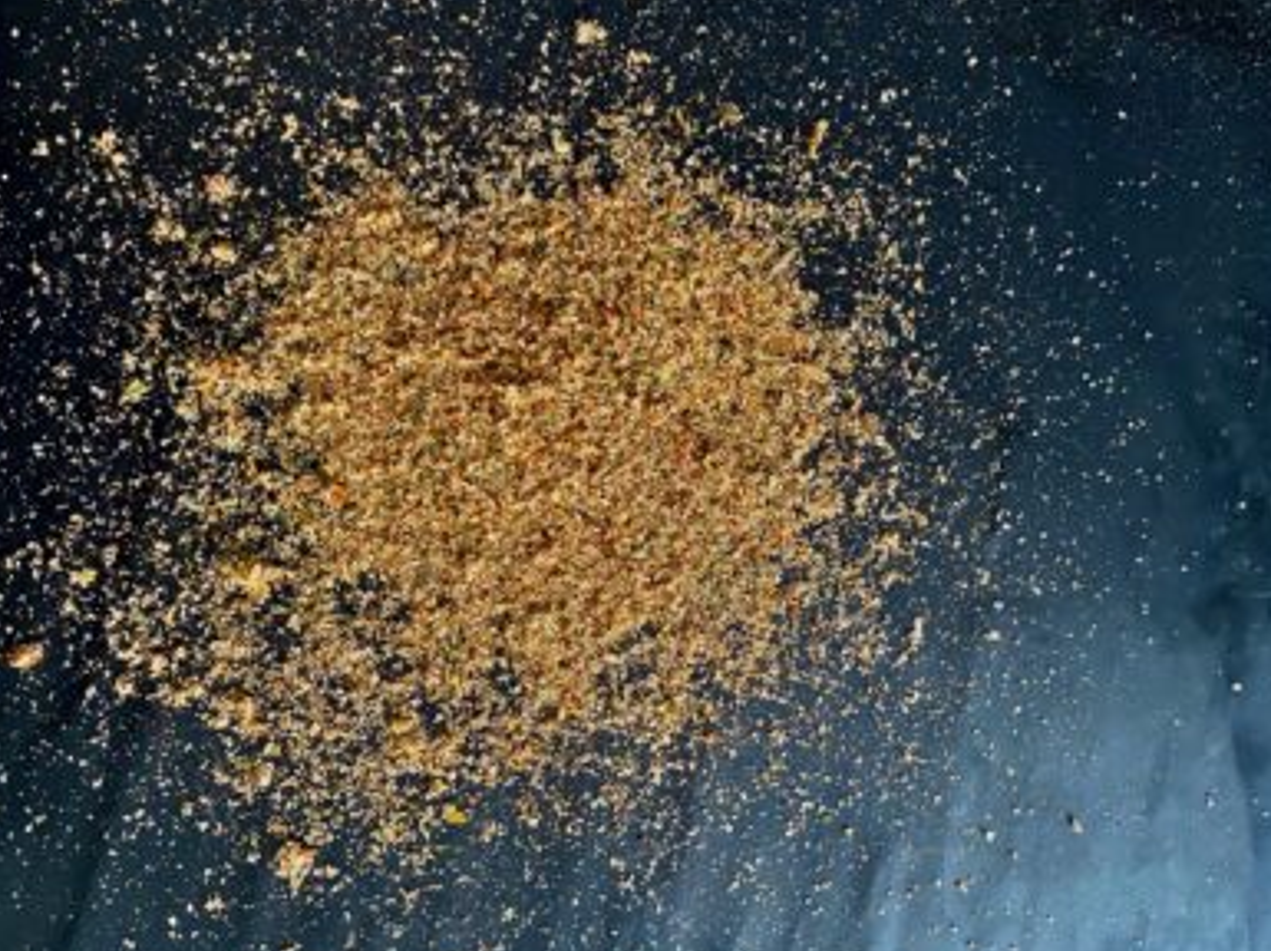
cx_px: 624
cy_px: 485
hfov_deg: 67.3
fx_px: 954
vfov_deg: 53.0
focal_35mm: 26
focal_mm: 4.25
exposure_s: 1/40
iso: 500
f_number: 1.8
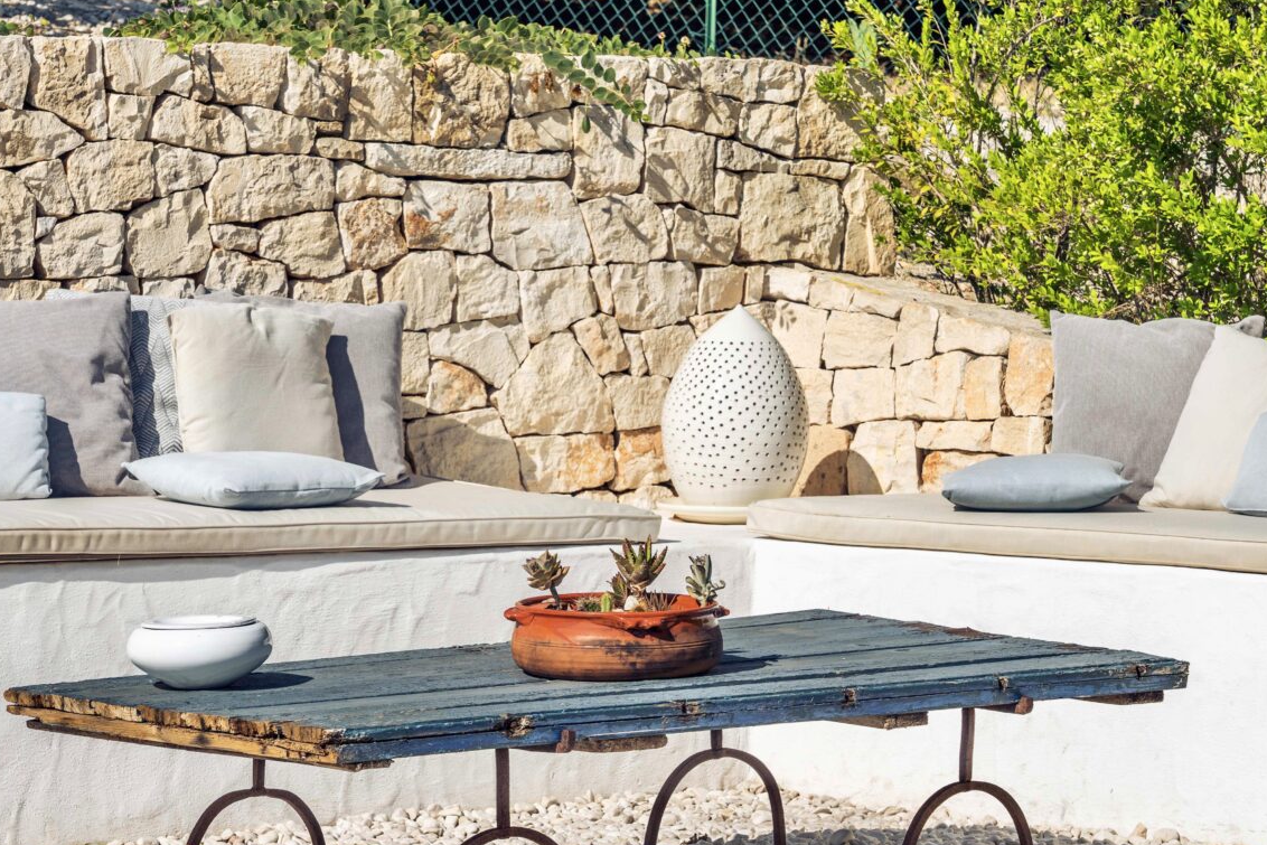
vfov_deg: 10.0
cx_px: 563
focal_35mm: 137
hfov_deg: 15.0
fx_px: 4822
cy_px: 444
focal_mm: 101
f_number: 10
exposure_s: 1/800
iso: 200
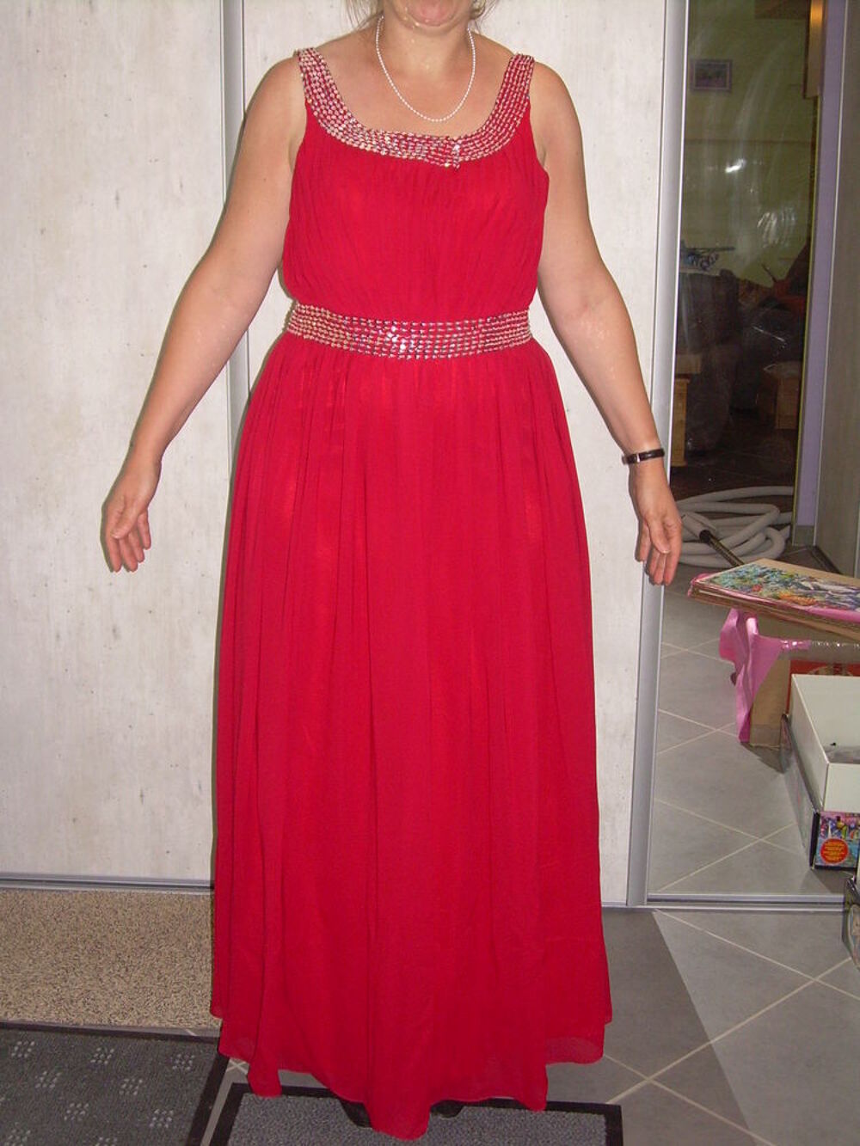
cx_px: 430
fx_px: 1557
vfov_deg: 40.4
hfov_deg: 30.9
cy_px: 573
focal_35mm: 47
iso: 168
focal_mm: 7.7
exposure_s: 1/60
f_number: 3
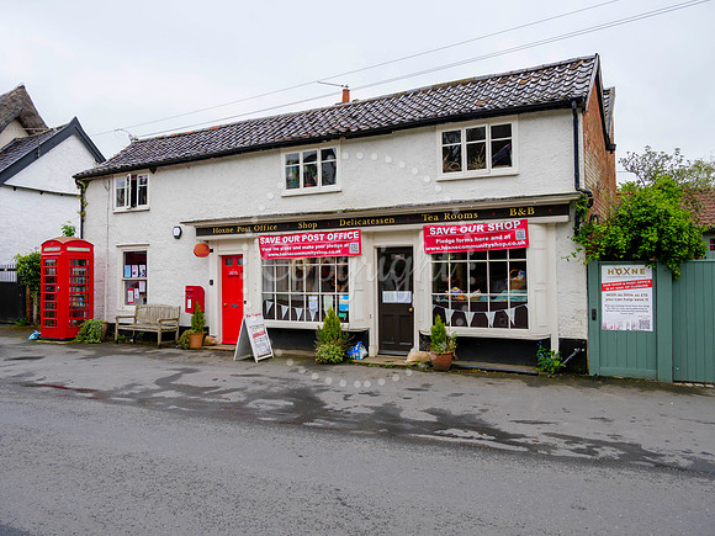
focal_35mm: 26
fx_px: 537
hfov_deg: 67.3
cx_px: 358
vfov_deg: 53.1
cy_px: 268
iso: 200
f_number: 7.1
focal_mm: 13
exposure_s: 1/200
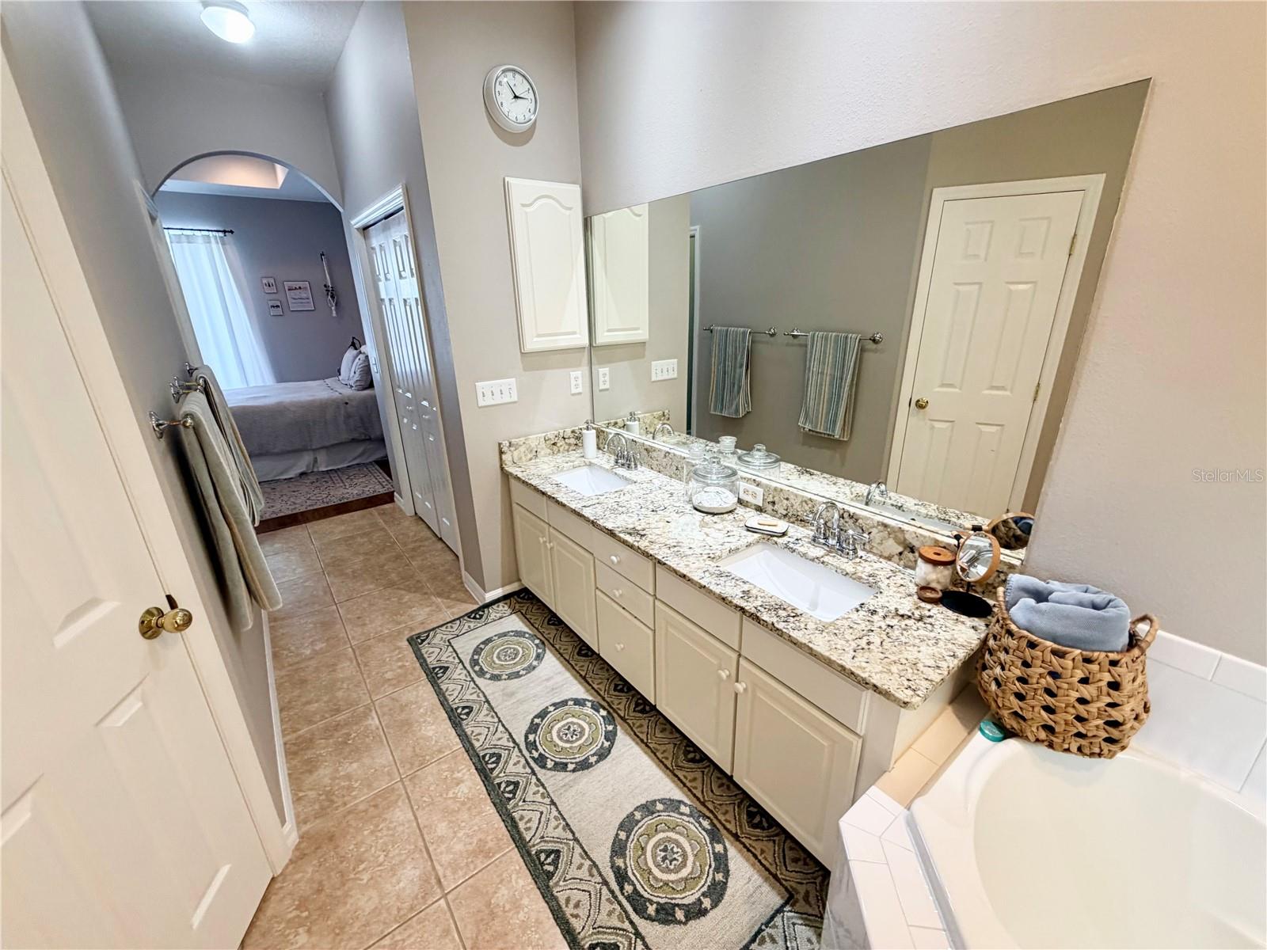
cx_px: 634
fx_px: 512
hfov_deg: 102.1
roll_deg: +1.1
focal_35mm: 14
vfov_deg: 85.7
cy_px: 475
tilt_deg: -19.1
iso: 200
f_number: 2.2
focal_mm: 2.22
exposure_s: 1/120
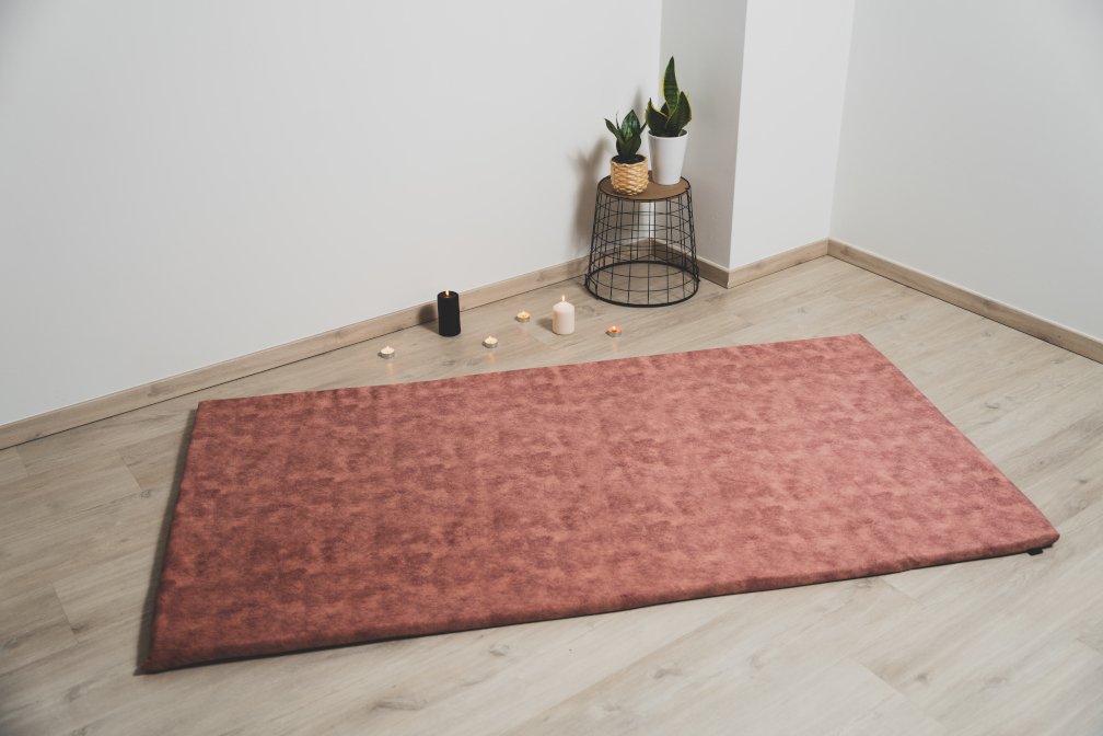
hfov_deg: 54.8
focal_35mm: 35
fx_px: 1063
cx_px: 552
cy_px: 368
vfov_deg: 38.2
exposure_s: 1/80
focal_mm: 34.7
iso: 100
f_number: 2.8
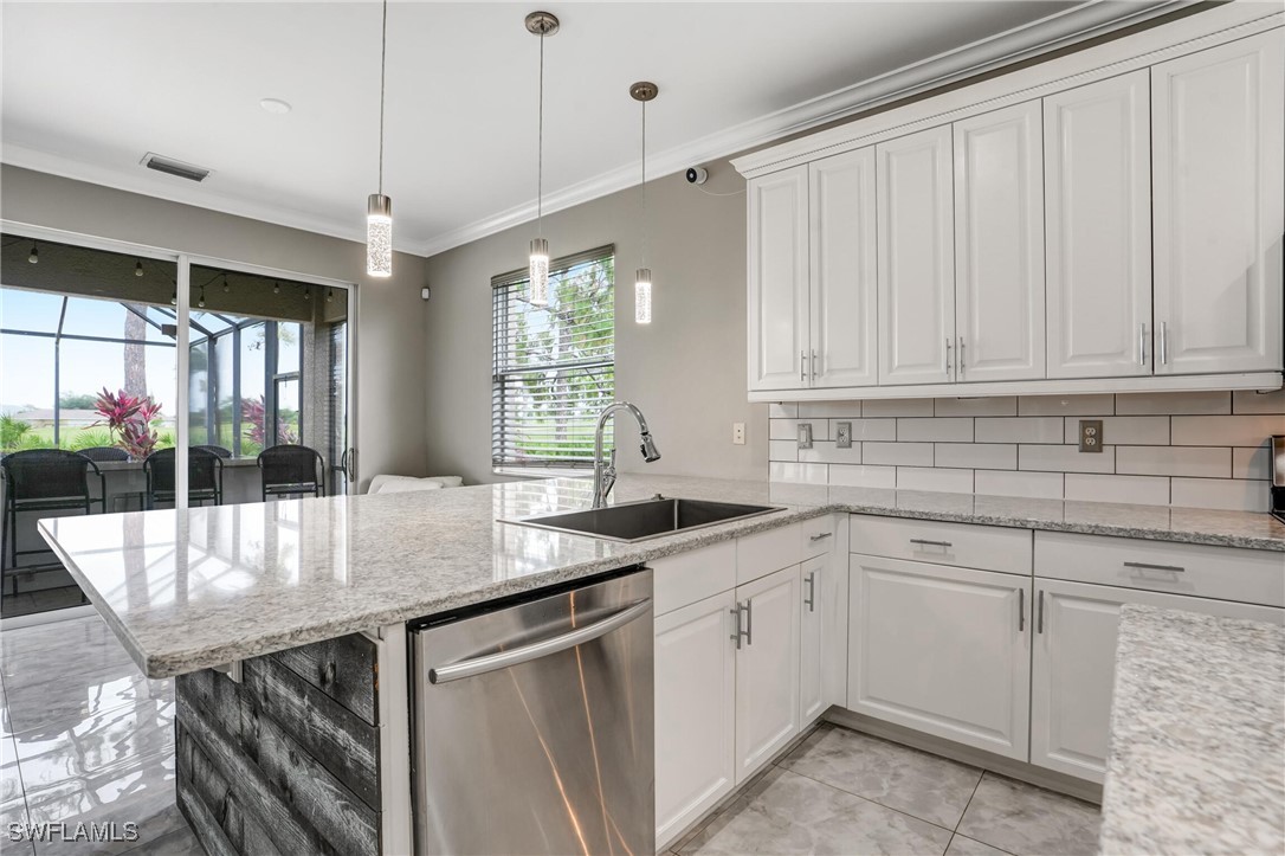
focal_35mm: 16
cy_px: 428
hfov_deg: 96.8
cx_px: 642
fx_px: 571
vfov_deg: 73.7
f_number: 8
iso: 400
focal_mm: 16
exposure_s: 1/30
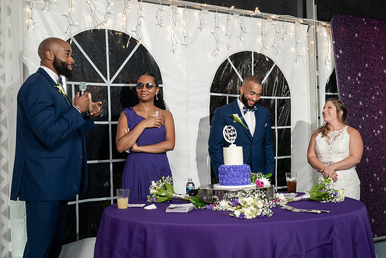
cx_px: 193
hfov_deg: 42.7
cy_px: 129
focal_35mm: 46
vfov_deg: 29.2
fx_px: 494
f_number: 5.6
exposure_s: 1/200
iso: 1600
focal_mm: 46
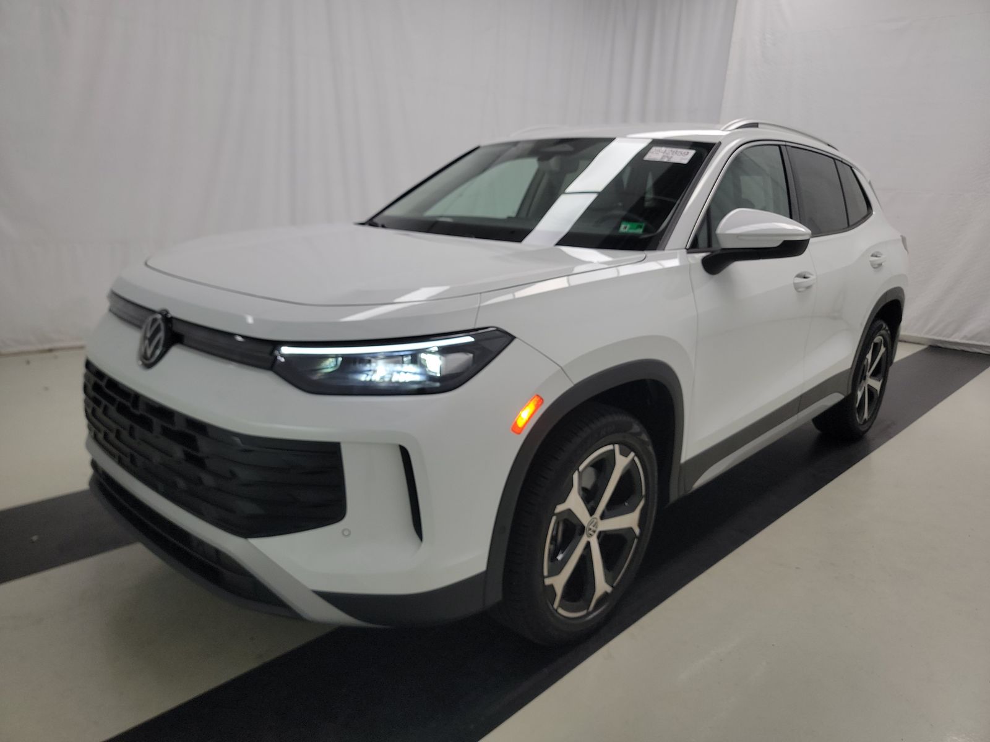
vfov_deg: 56.8
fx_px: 686
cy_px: 371
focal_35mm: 24
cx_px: 495
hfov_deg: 71.6
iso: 133
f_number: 1.8
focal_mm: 6.7
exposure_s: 1/59
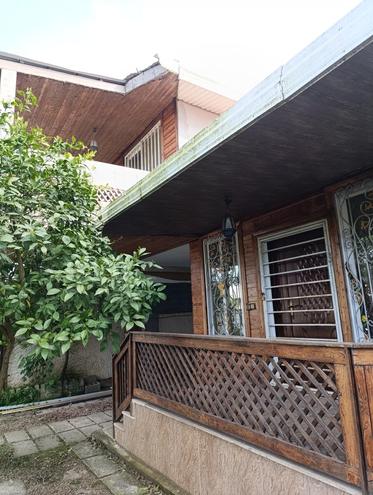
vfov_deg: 73.8
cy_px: 248
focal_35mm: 23
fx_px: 330
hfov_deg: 59.0
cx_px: 186
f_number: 1.6
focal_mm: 6.14
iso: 80
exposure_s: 1/100
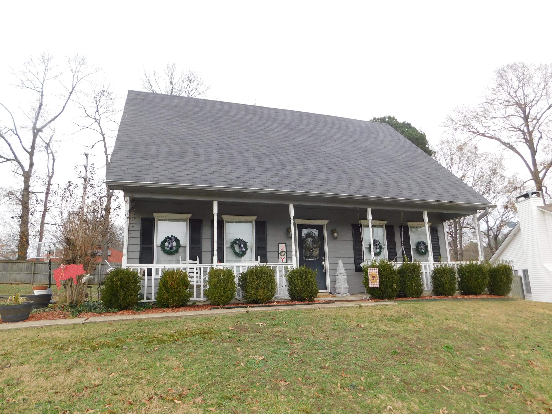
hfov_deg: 71.6
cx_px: 282
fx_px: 383
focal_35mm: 24
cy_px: 203
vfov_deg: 56.8
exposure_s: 1/125
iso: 125
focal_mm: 4
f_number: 3
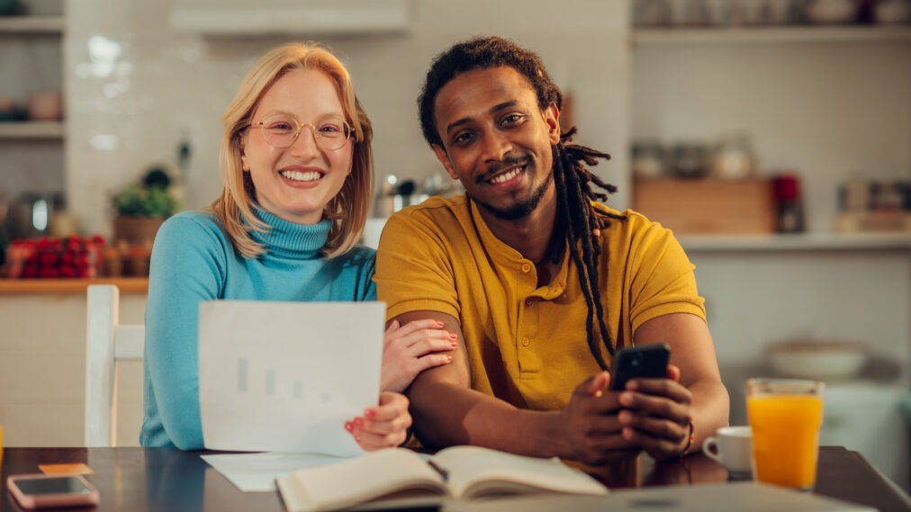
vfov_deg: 13.4
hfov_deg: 23.7
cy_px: 254
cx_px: 454
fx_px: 2174
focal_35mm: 90
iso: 160
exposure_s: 1/200
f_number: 2
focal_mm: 85
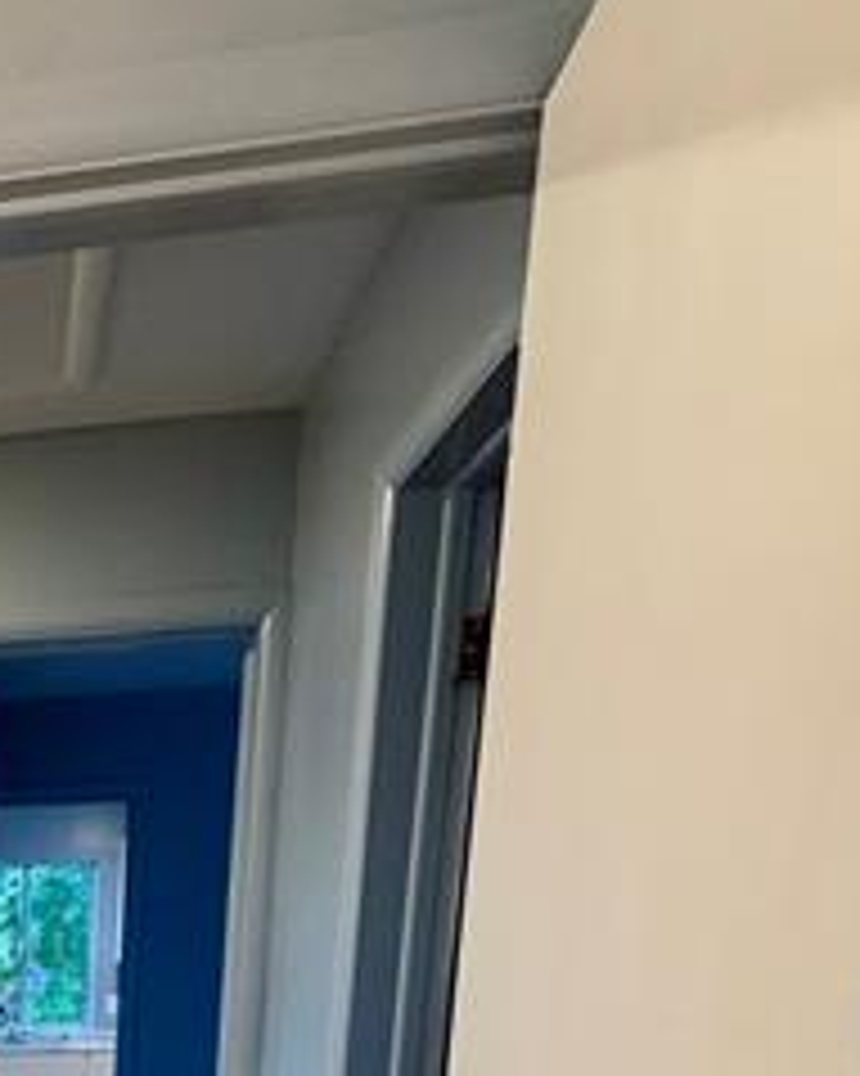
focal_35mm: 44
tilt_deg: -14.1
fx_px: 1401
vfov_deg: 33.3
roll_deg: +1.5
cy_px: 1328
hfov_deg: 27.3
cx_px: -315
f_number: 2.2
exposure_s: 1/60
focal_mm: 2.22
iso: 200
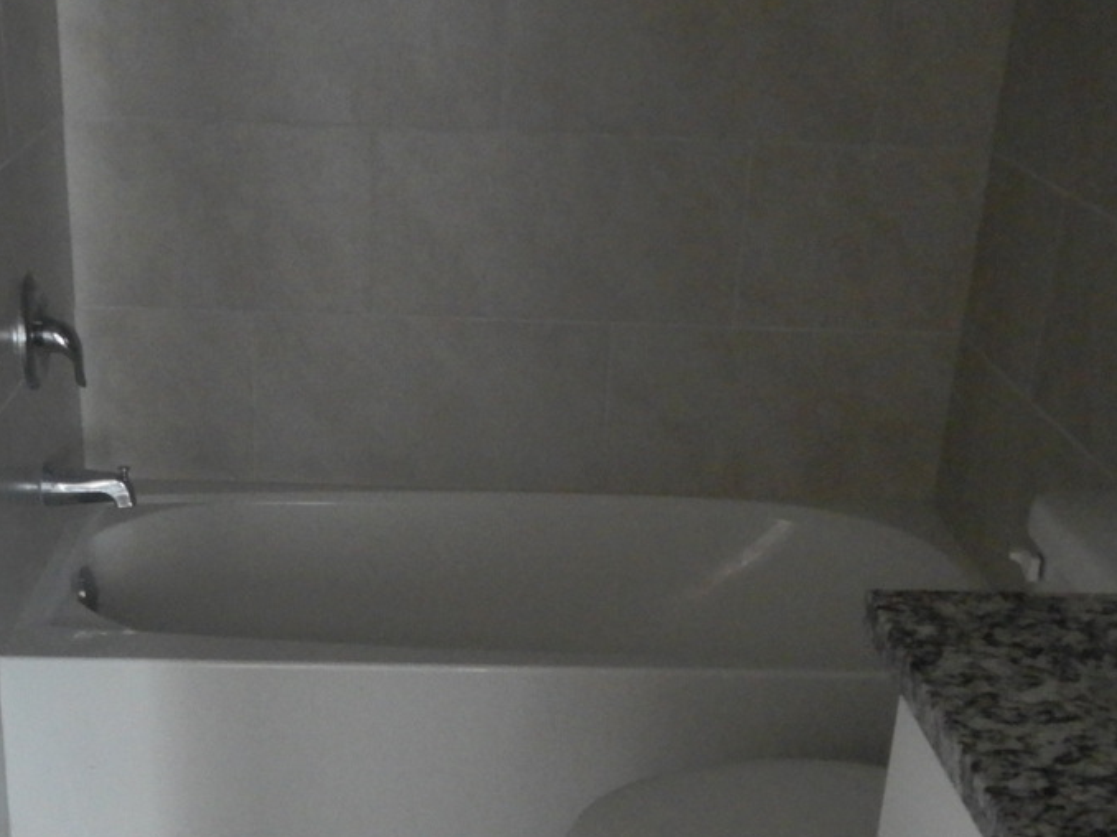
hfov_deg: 37.5
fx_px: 1645
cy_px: 656
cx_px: 517
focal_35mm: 51
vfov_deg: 28.0
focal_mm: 4.3
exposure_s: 1/10
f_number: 2.8
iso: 800
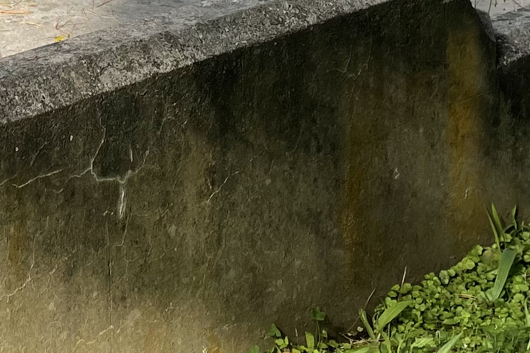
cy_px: -168
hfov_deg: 18.1
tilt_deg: -10.7
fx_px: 1634
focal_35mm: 111
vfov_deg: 11.8
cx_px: 52
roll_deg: +1.2
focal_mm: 4.2
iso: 32
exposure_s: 1/2174
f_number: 1.6
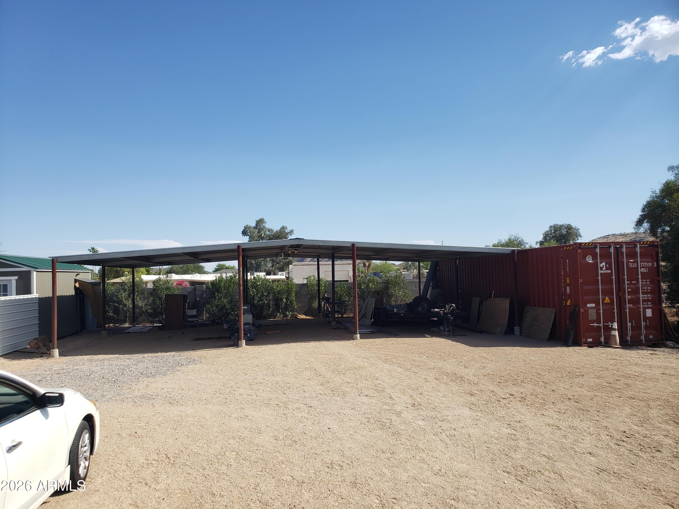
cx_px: 340
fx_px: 510
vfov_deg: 53.1
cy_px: 254
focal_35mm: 26
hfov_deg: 67.3
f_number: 2.4
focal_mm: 4.3
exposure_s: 1/1503
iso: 50
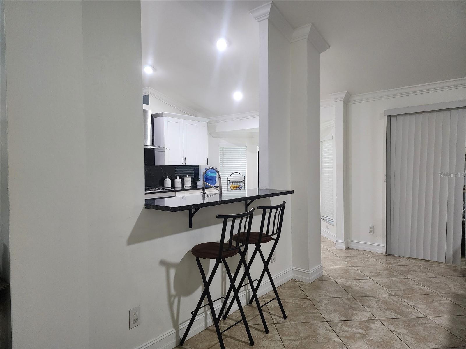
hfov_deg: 73.9
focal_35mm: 23
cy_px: 174
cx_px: 233
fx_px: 310
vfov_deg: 58.9
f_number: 1.8
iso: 640
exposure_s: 1/120
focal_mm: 6.4
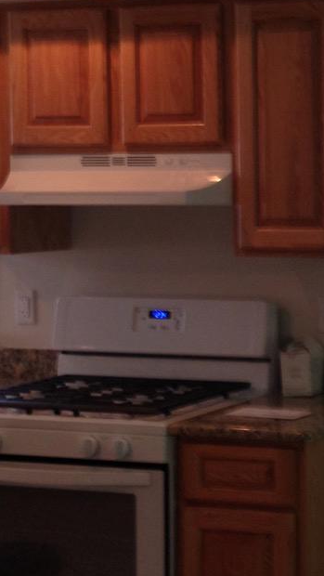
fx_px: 1359
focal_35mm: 89
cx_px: 519
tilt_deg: -3.2
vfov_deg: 23.9
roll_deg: -1.5
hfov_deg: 12.7
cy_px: 228
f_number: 2.4
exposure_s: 1/20
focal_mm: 4.12
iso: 50
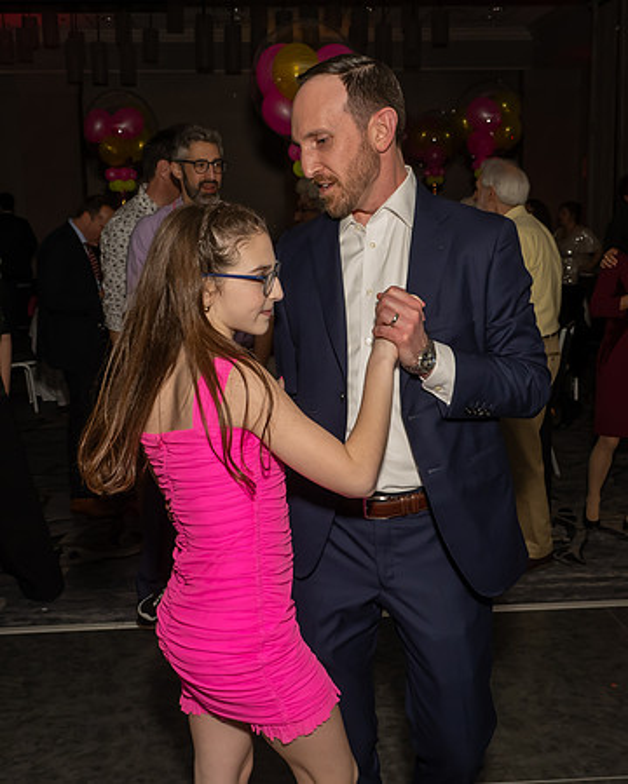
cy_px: 409
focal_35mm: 44
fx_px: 1012
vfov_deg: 42.4
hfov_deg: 34.5
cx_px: 336
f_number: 7.1
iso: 800
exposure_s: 1/250
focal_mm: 17
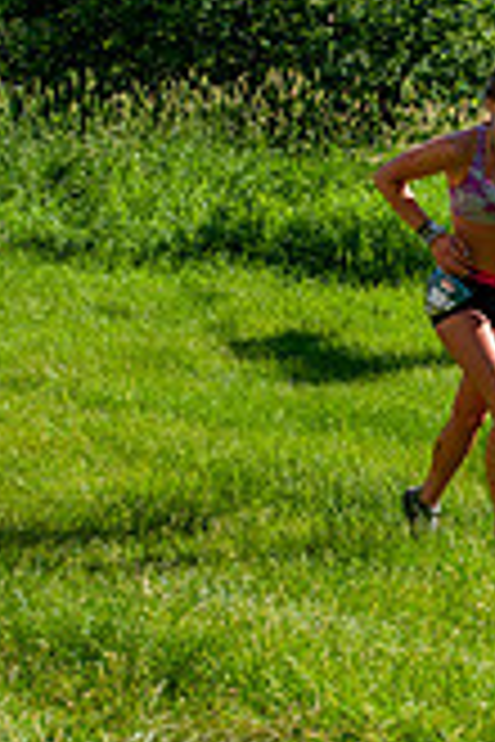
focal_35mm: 139
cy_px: 333
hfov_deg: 9.8
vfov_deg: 14.8
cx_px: 533
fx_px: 2867
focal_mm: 34
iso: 200
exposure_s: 1/400
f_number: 8
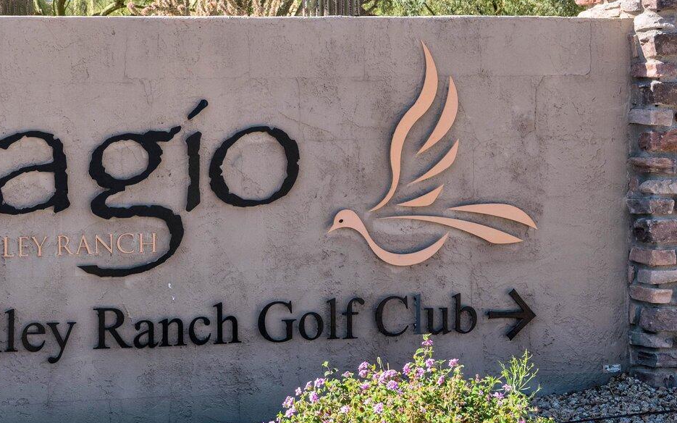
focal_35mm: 67
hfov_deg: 29.7
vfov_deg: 19.3
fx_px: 1236
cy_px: 100
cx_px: 111
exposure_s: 1/320
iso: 250
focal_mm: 30
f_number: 9
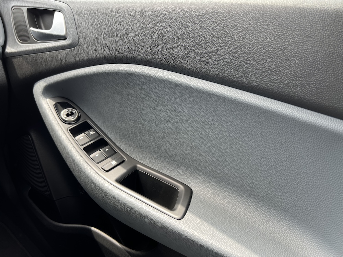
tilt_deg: -26.5
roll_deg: -6.7
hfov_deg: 67.3
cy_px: 128
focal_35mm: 26
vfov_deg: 53.1
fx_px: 258
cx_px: 172
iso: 40
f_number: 1.5
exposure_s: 1/121
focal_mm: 5.7
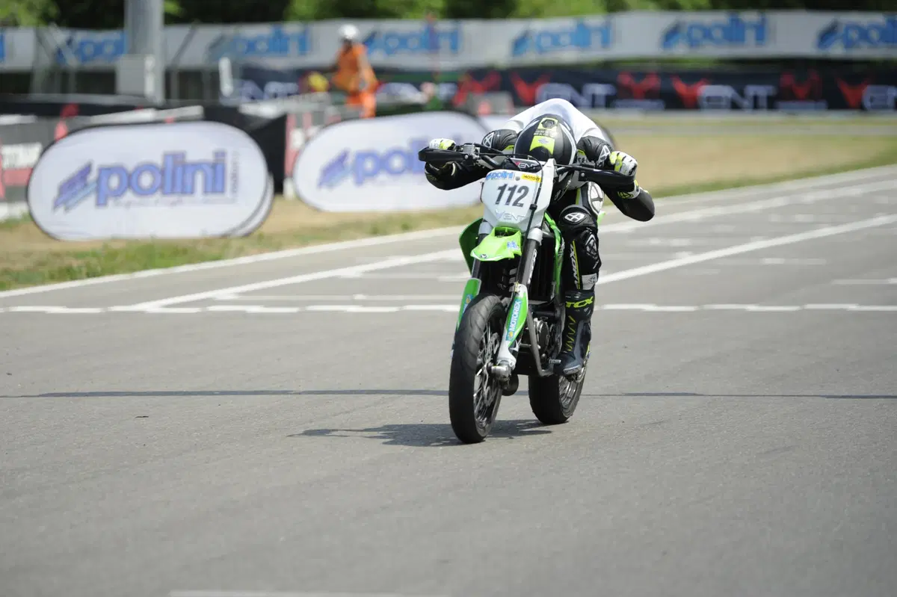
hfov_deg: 7.4
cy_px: 298
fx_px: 6973
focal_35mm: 280
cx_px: 448
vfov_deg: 4.9
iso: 200
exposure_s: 1/1250
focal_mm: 280
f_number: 4.5
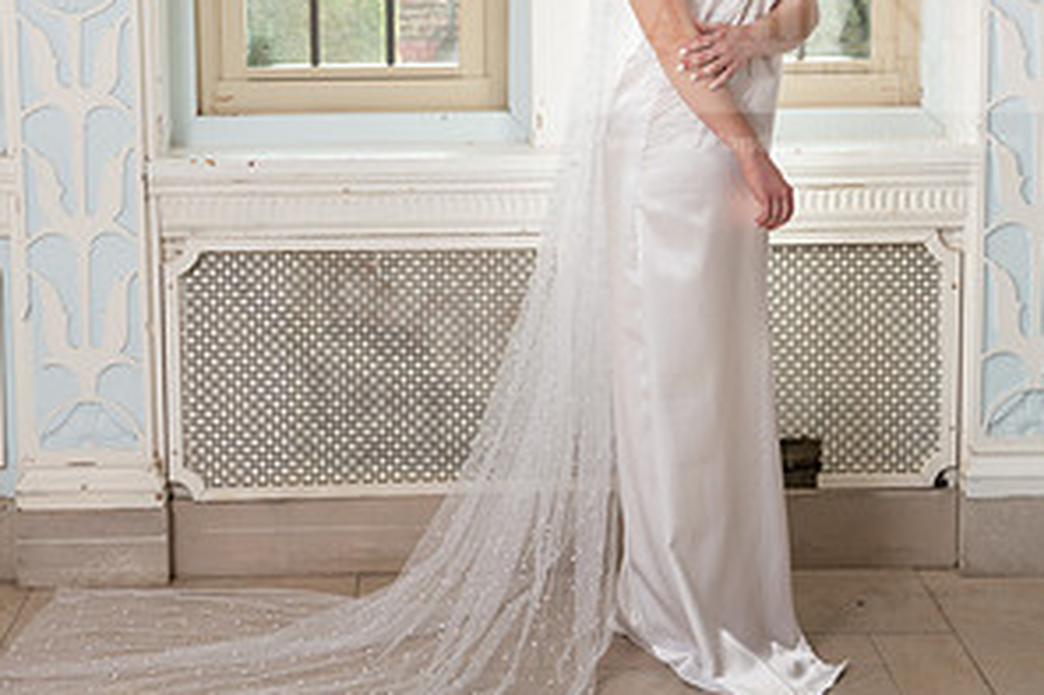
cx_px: 522
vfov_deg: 17.8
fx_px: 2203
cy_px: 180
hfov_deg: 26.7
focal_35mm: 76
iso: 320
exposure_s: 1/160
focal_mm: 50
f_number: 5
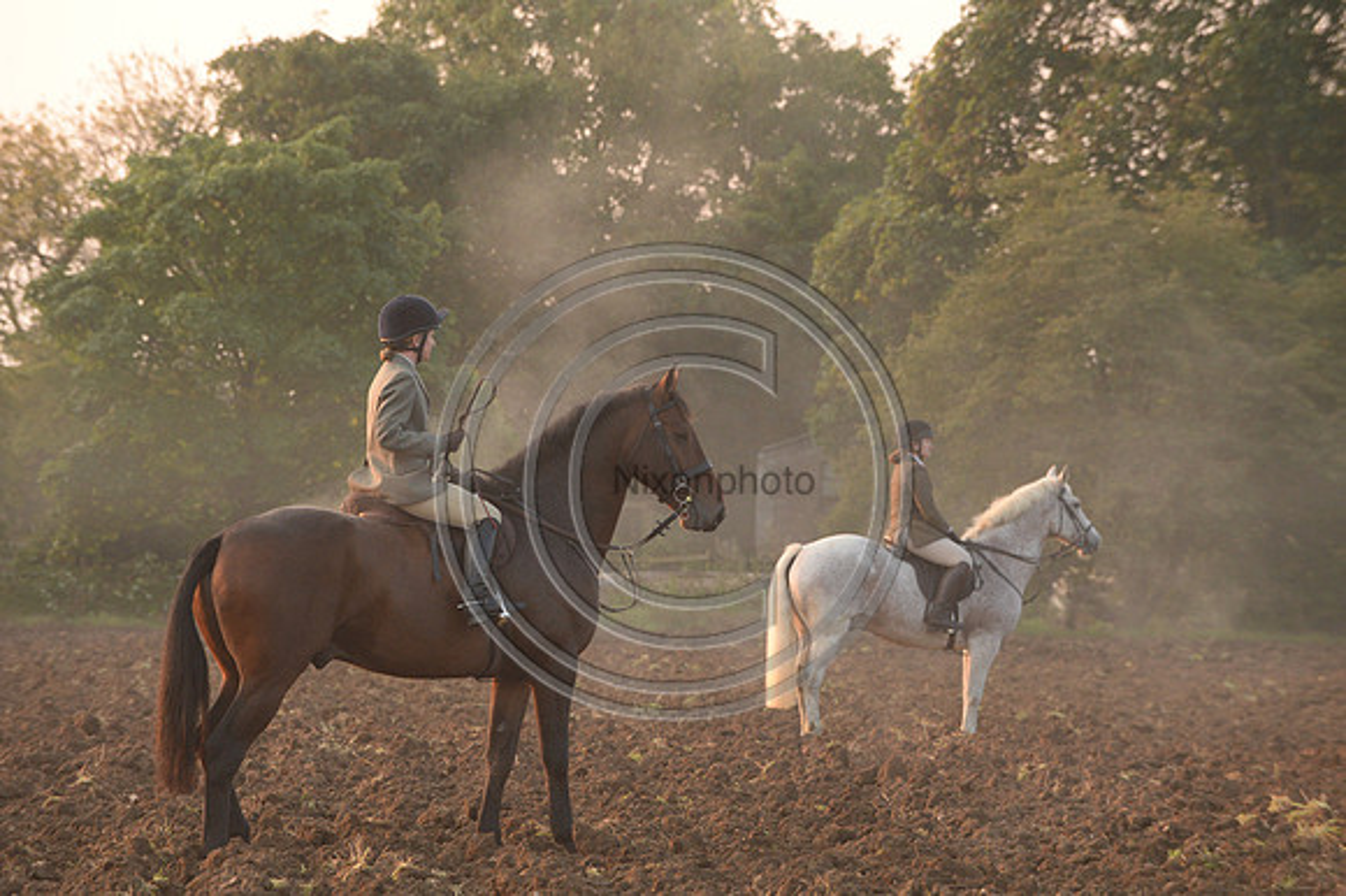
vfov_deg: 6.9
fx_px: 7473
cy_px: 448
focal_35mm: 200
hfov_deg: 10.3
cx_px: 673
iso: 2500
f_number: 5.6
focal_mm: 200
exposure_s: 1/500
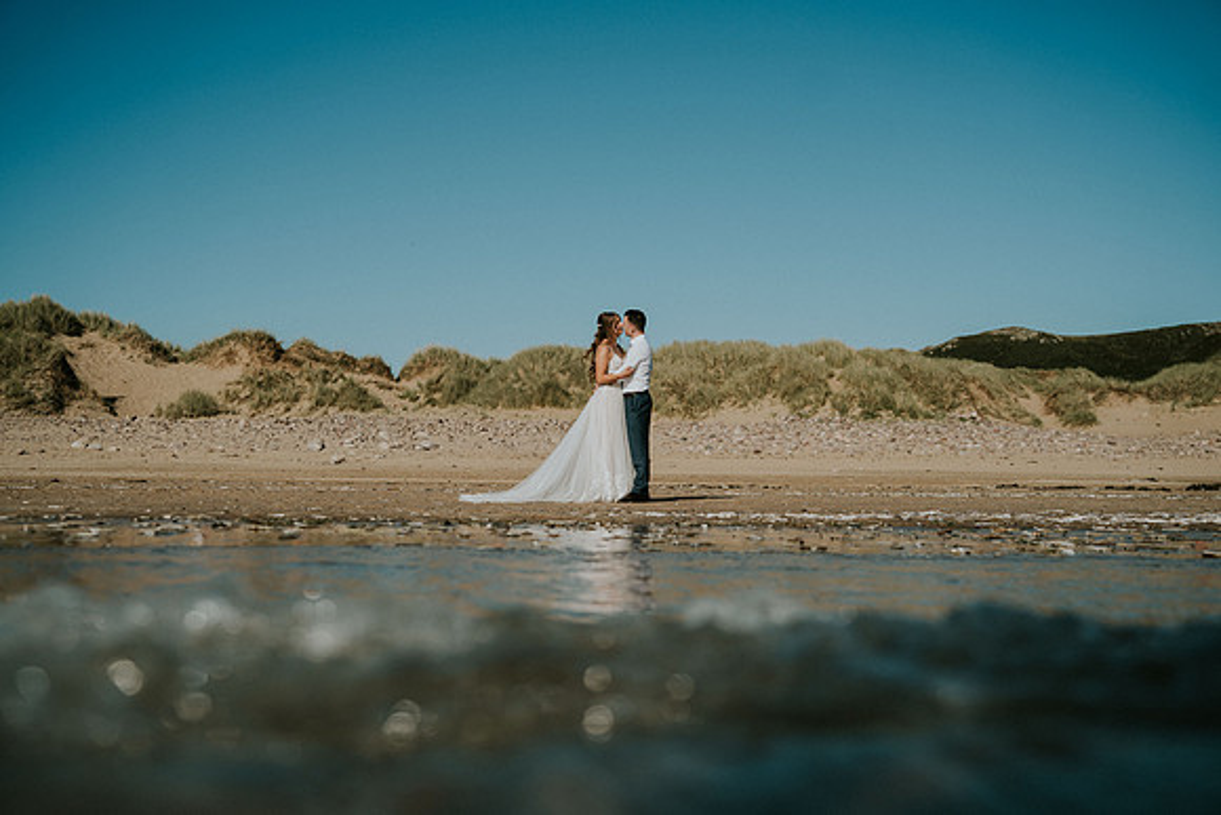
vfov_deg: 31.2
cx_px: 610
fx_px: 1461
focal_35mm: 43
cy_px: 408
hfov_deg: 45.4
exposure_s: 1/3200
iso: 64
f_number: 2.8
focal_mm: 41
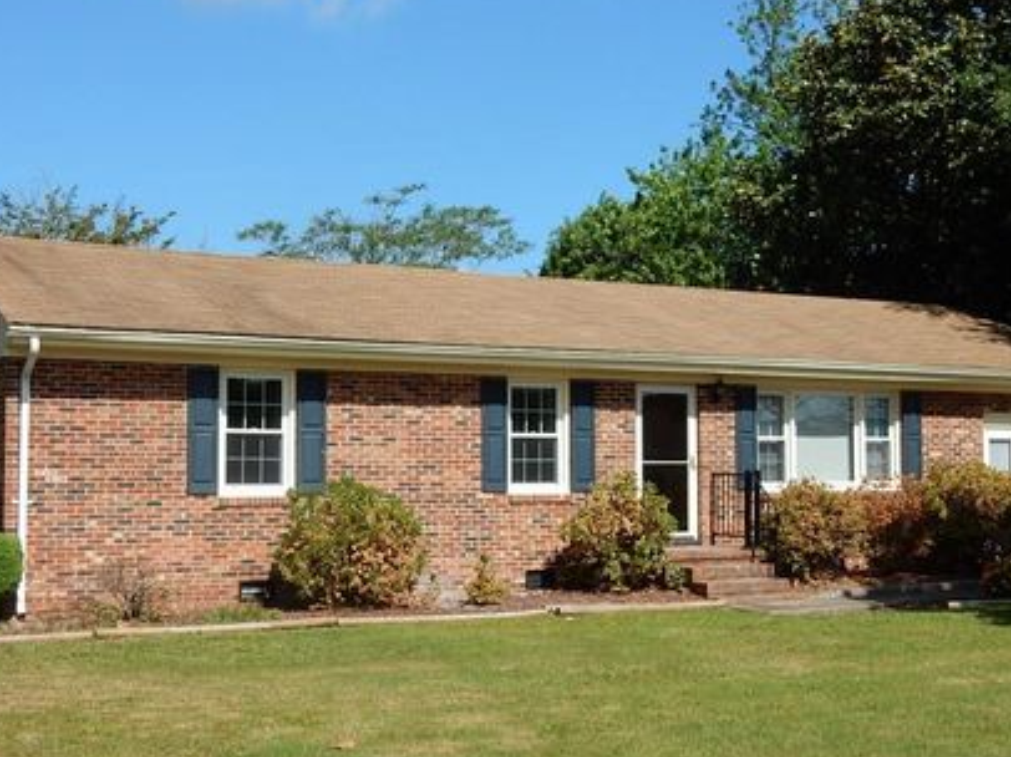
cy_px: 392
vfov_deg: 27.5
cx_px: 545
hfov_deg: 36.2
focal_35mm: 53
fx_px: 1547
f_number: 4.2
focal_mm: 7.6
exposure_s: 1/1000
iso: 125
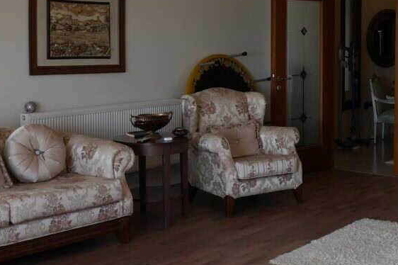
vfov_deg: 21.7
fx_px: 685
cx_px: 390
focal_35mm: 62
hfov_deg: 30.3
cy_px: 77
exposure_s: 1/160
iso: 250
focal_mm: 17
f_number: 4
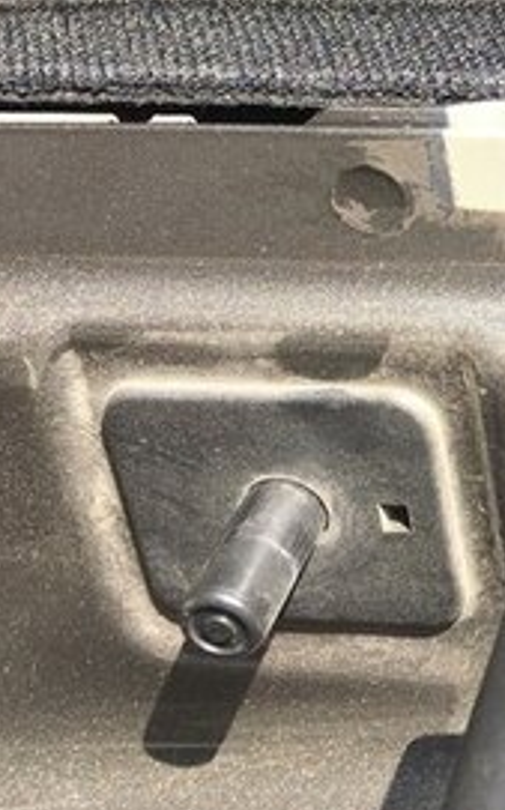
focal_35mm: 75
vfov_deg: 26.7
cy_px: 112
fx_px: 1654
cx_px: 780
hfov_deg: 15.8
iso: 25
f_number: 2.2
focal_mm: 4.15
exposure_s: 1/337
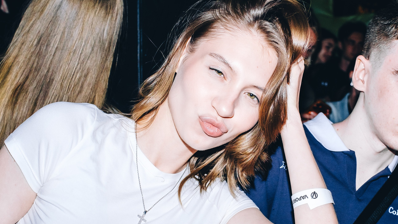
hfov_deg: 33.2
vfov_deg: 19.1
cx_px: 246
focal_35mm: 63
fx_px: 665
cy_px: 152
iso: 1000
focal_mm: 25
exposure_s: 1/125
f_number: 4
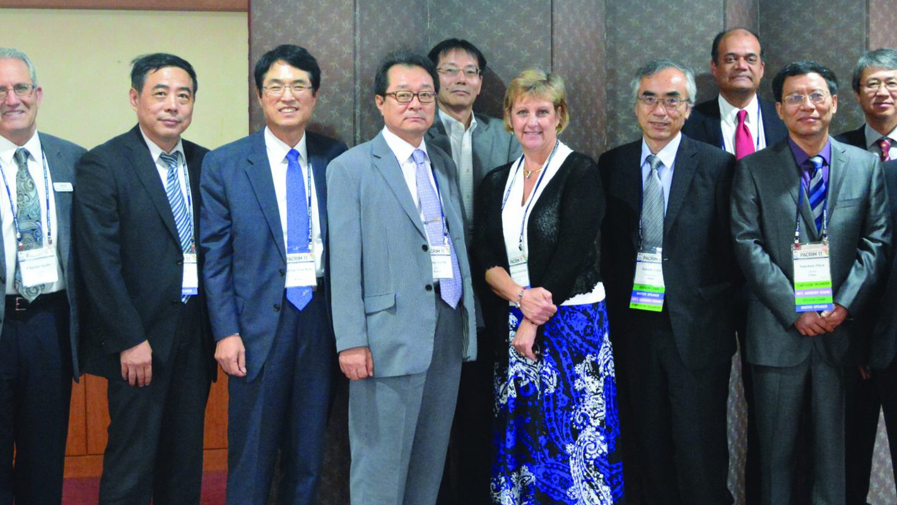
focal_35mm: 53
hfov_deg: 39.2
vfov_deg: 22.6
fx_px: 1261
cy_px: 226
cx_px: 447
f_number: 3.8
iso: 3200
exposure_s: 1/60
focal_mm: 20
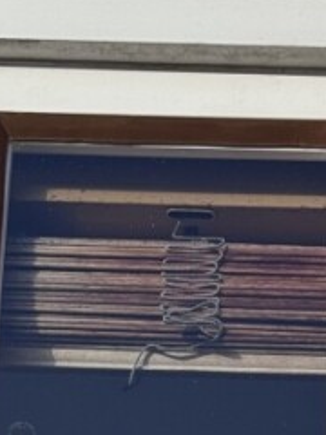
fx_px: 2260
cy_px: 805
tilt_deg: +24.3
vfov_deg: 10.3
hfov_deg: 8.2
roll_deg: -1.8
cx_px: 274
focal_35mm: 180
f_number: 1.78
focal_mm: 6.76
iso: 64
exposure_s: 1/2415
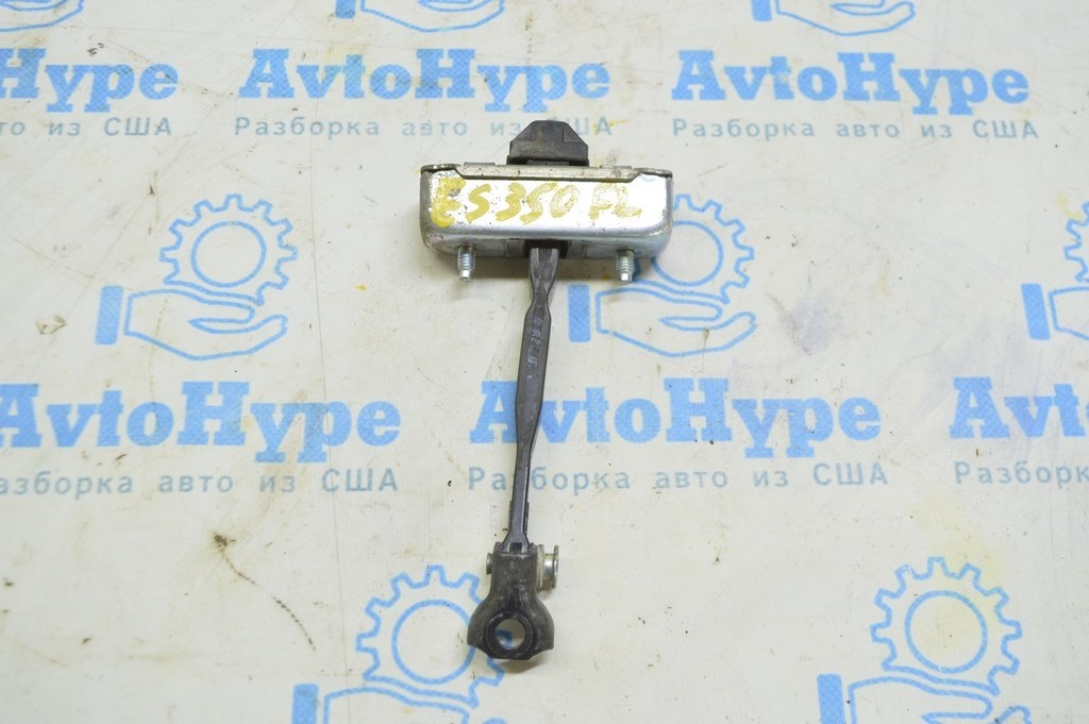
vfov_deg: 33.0
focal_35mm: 40
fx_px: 1224
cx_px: 544
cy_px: 362
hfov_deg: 48.0
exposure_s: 1/20
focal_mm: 27
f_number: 5.6
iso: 400
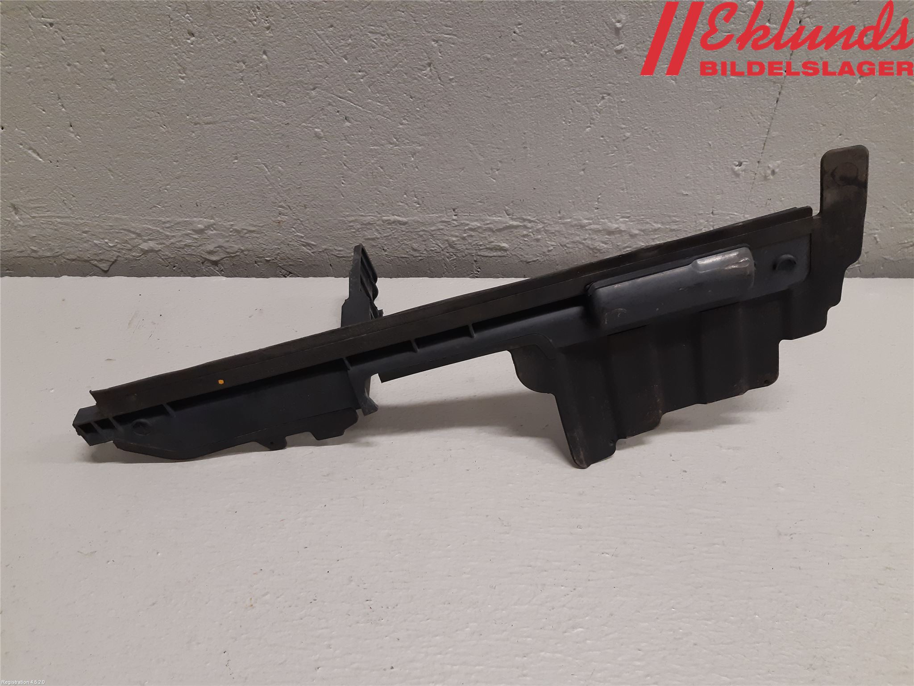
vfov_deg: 53.1
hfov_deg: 67.3
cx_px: 457
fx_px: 687
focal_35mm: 26
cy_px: 343
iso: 160
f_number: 1.7
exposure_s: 1/50
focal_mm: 3.93
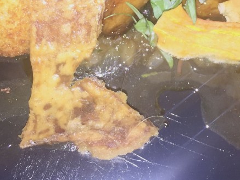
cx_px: 175
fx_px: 472
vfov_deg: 20.7
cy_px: -14
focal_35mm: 68
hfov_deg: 28.2
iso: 32
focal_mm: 4.15
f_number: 2.2
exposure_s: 1/42
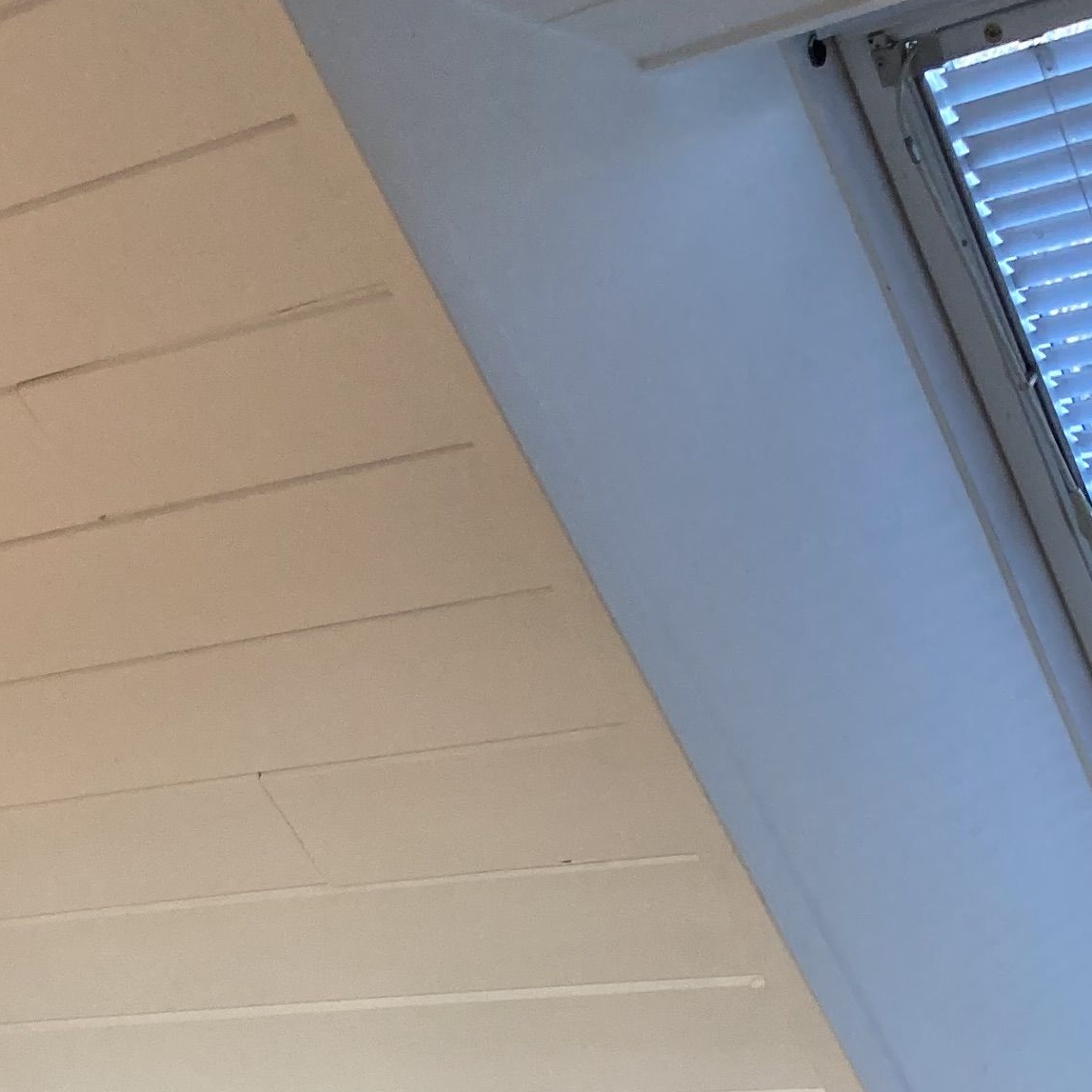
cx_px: 155
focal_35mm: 87
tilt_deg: -9.5
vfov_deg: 17.8
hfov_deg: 19.7
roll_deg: +3.0
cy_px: 1648
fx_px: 3105
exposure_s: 1/97
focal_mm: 3.99
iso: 80
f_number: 1.8
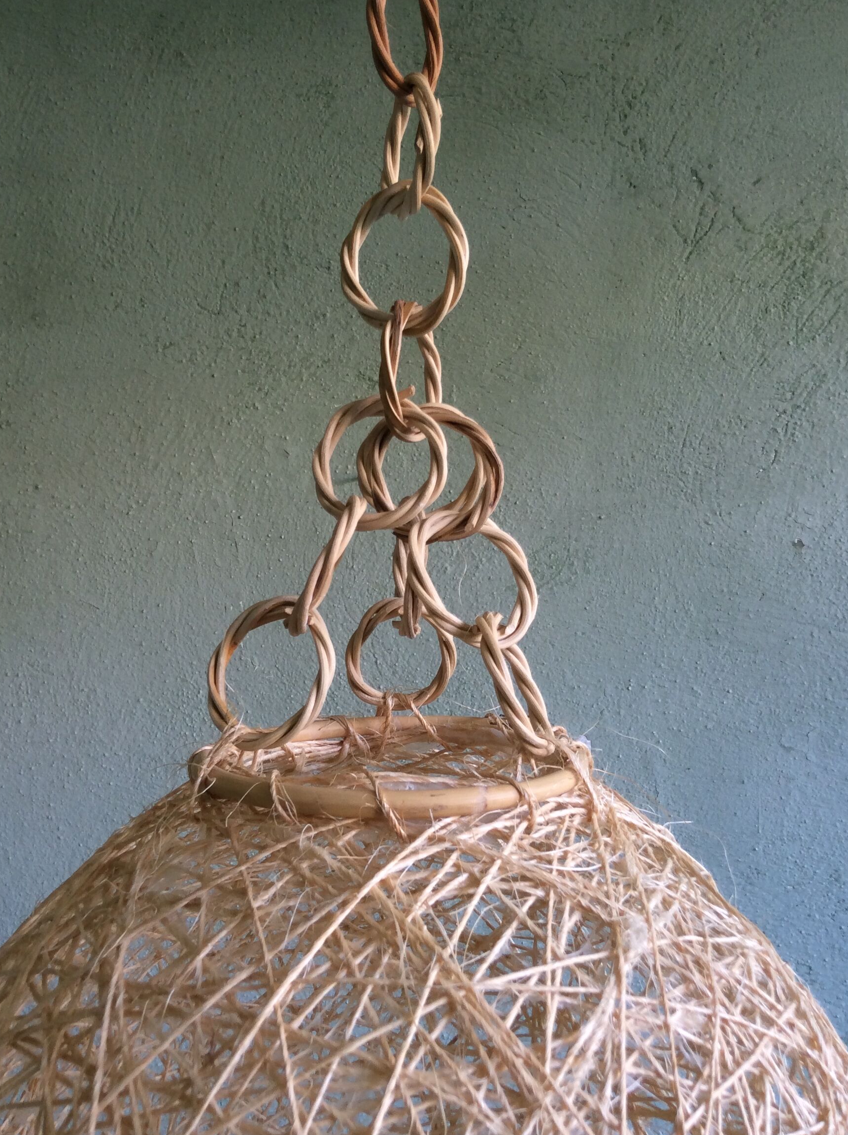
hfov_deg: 39.6
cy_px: 564
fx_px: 1179
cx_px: 414
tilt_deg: -1.6
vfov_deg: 51.4
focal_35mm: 36
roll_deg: -0.4
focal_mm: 3.3
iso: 32
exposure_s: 1/25
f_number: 2.4
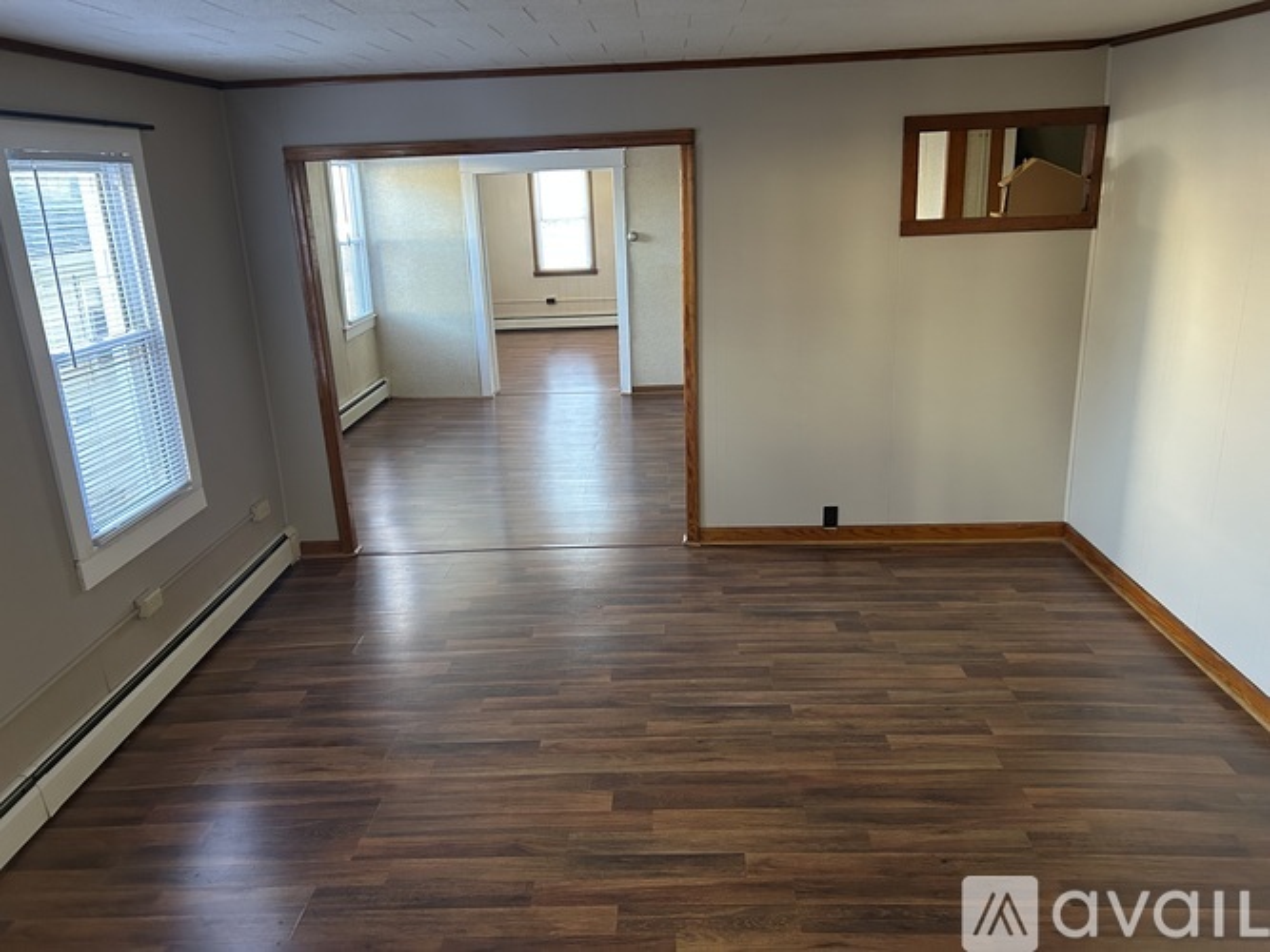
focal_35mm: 26
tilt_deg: -16.3
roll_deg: +2.6
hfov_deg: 67.3
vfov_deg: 53.0
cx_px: 635
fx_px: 954
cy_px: 476
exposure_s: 1/60
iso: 320
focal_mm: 5.7
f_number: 1.5
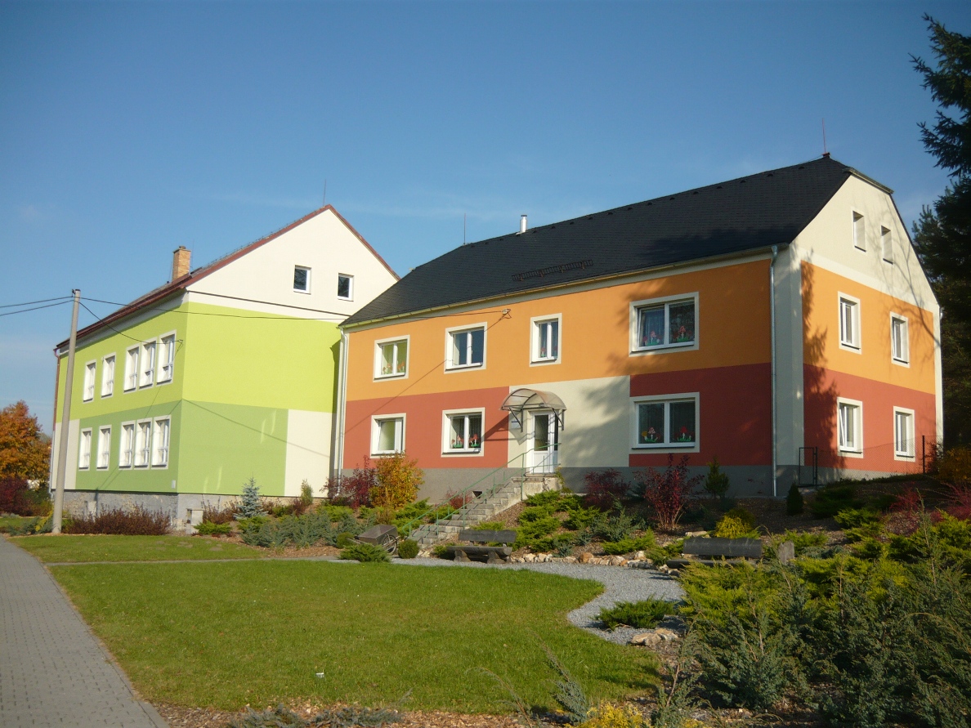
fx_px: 926
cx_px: 486
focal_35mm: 33
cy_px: 364
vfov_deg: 42.9
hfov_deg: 55.4
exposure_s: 1/250
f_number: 8
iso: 100
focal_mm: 5.5
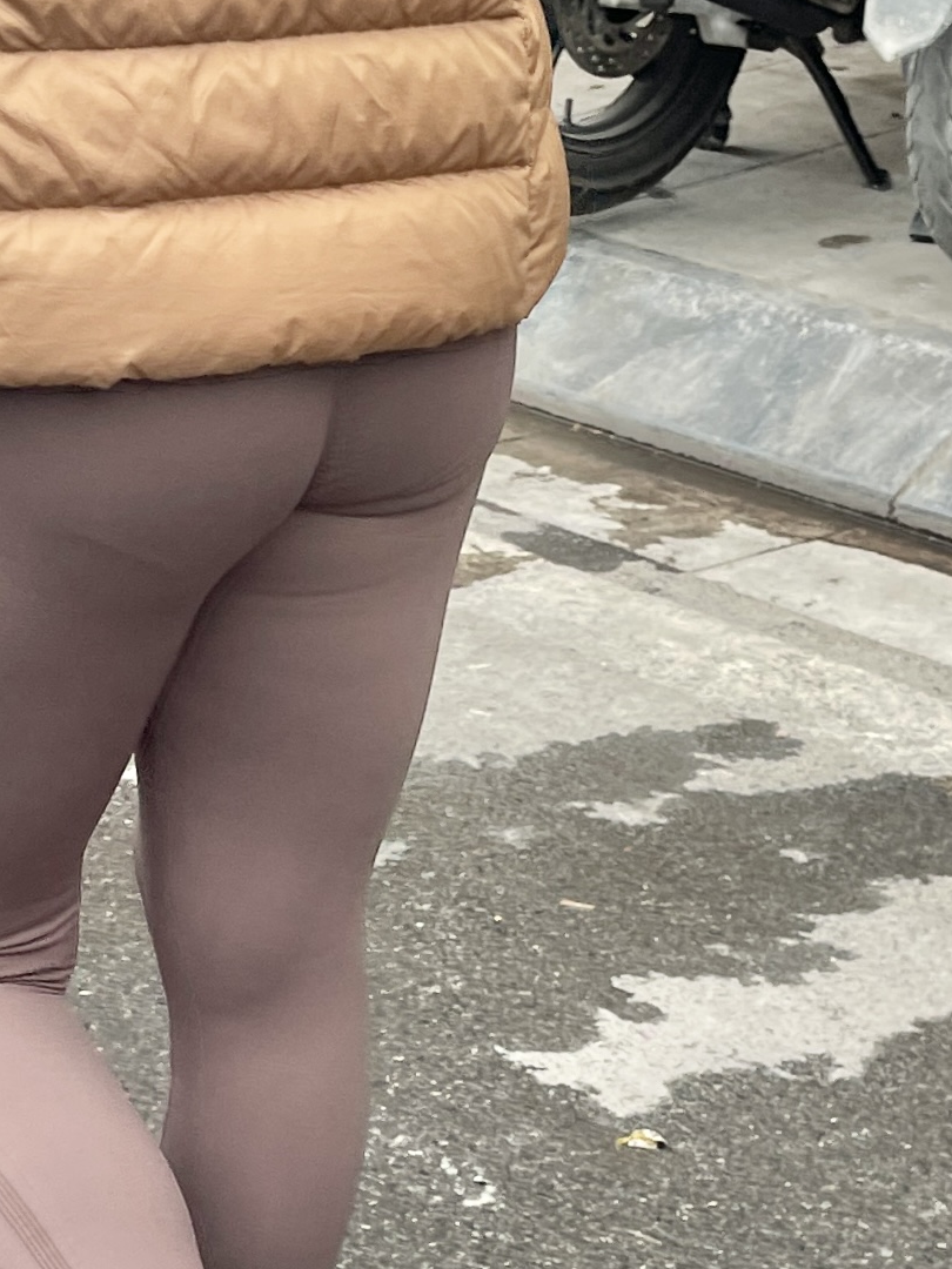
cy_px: 488
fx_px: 1723
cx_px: 272
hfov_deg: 30.5
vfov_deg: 40.2
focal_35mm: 47
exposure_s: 1/556
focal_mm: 5.1
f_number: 1.6
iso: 32
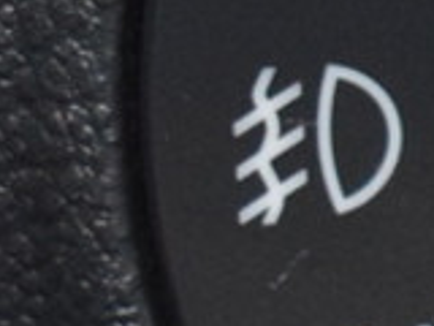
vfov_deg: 2.8
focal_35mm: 529
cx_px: 1370
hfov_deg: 3.6
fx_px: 6632
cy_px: 148
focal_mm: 42
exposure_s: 1/125
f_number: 5
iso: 2500
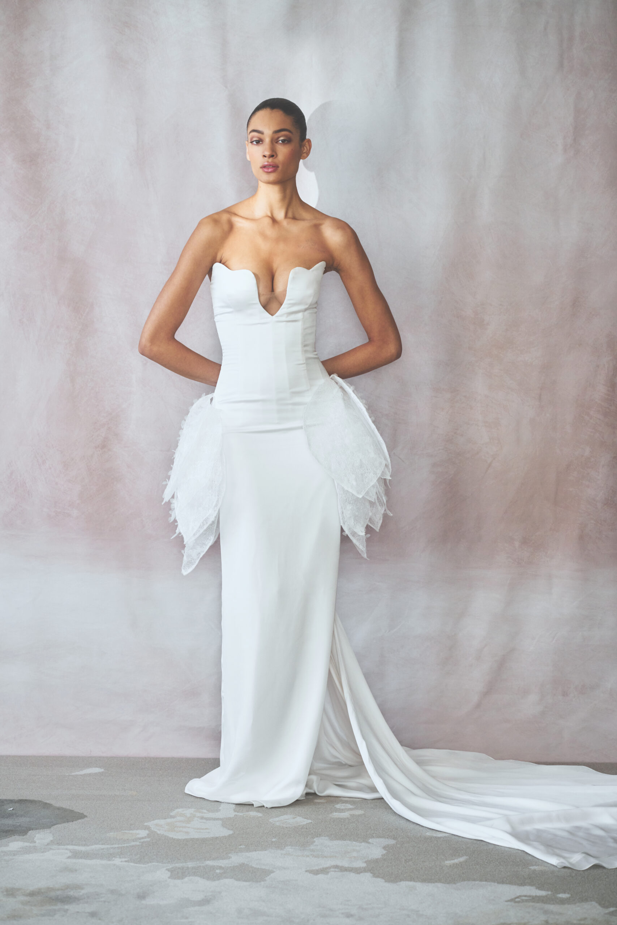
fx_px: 2185
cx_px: 308
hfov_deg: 16.1
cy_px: 462
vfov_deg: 23.9
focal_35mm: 85
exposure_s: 1/160
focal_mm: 85
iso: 800
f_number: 4
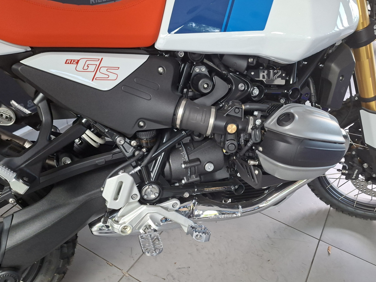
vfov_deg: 49.6
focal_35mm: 28
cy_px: 161
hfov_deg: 63.4
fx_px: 304
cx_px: 185
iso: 320
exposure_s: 1/120
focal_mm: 5.54
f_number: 1.8
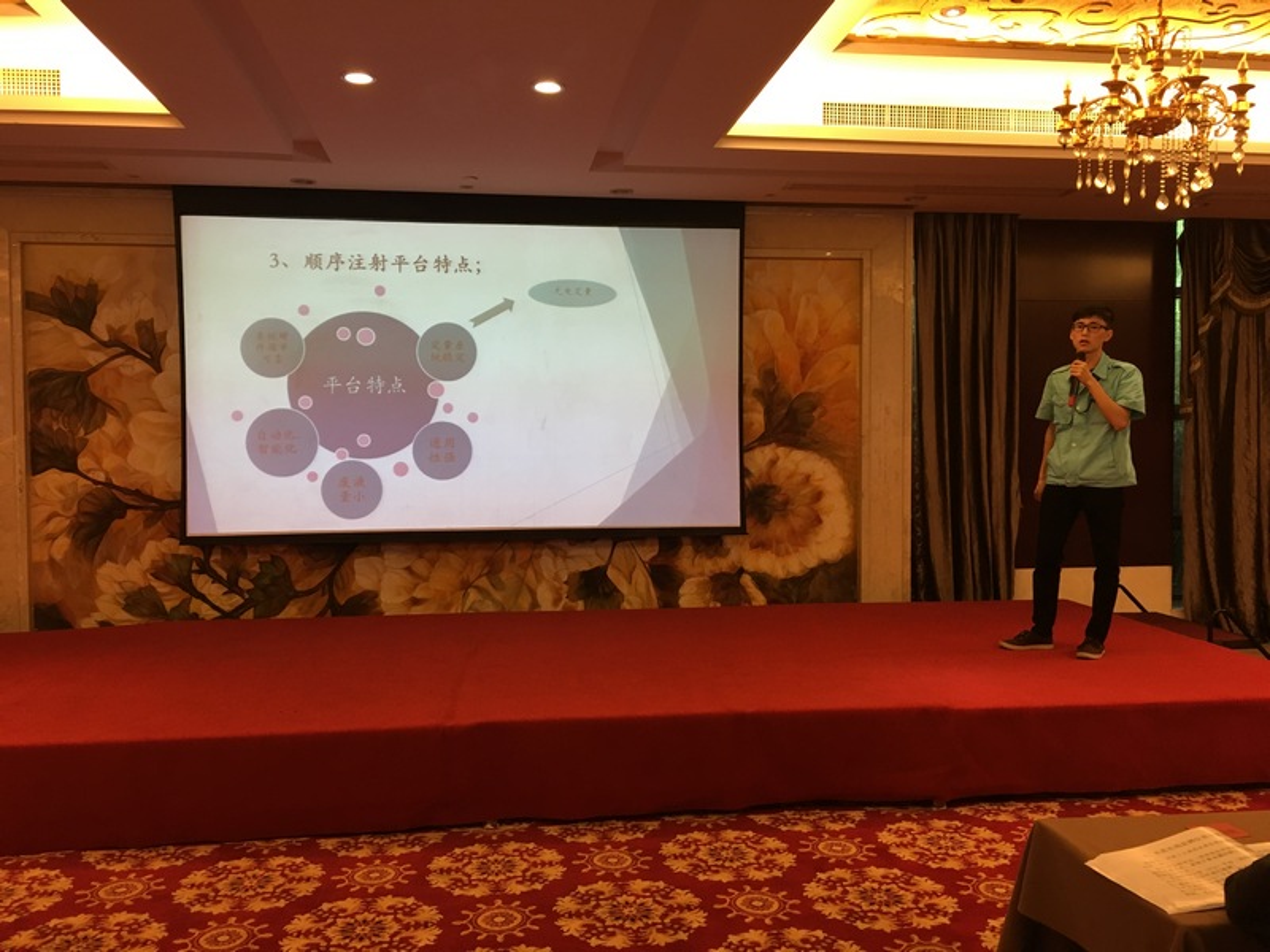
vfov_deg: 48.2
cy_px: 476
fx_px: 1064
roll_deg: +0.1
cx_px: 635
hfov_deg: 61.7
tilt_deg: -1.5
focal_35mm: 29
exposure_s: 1/33
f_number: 2.2
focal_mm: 4.15
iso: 125
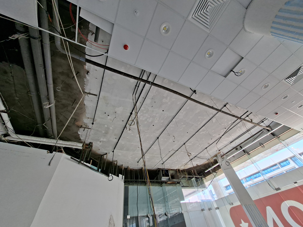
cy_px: 114
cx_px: 152
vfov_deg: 89.9
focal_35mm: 13
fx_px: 114
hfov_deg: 106.2
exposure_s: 1/100
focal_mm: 1.74
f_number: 2.2
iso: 40
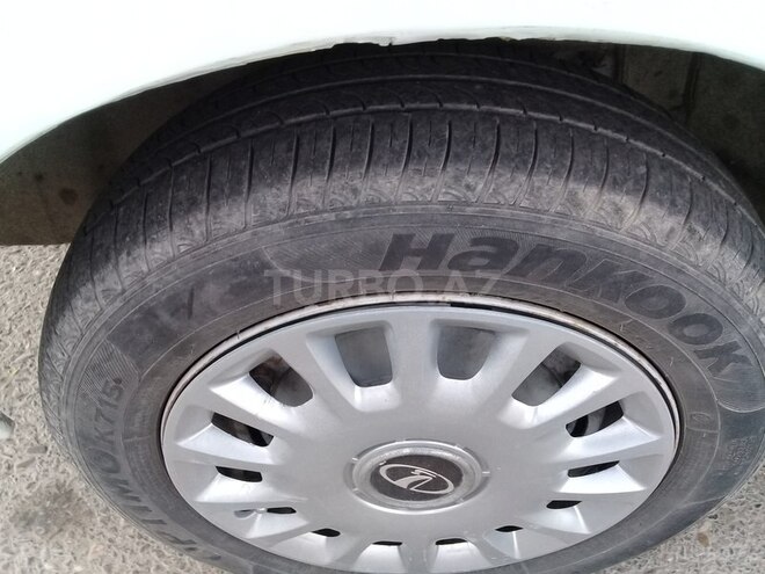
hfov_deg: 58.4
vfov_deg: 45.4
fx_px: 685
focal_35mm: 31
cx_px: 382
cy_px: 287
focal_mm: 3.3
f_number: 2.2
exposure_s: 1/100
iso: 64
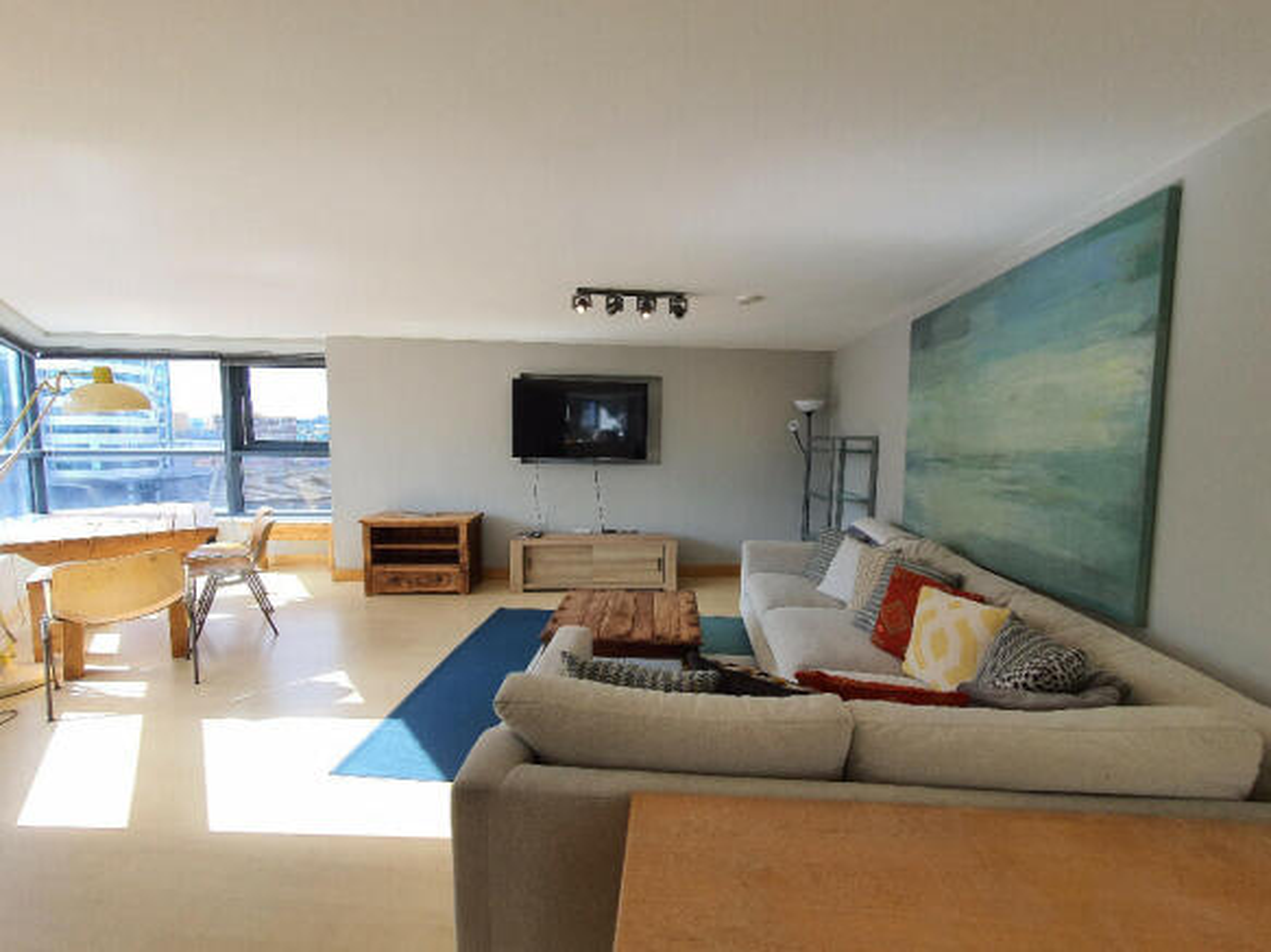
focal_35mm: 13
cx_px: 636
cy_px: 476
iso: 50
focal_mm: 1.8
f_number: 2.2
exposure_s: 1/119
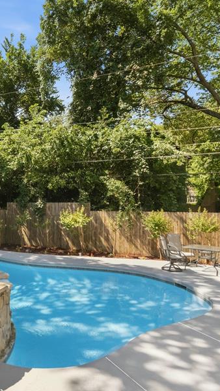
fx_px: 259
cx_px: 42
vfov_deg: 74.0
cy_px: 207
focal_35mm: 25
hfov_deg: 43.7
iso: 500
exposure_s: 1/750
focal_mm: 9
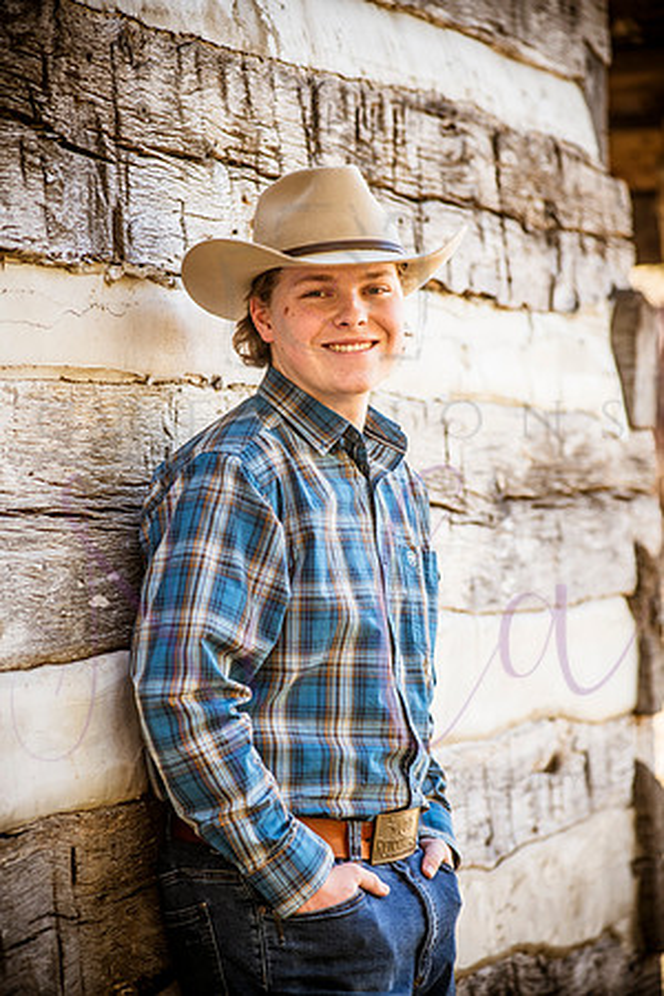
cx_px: 332
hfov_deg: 10.2
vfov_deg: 15.2
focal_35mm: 135
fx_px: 3735
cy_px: 498
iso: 800
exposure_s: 1/500
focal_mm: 135
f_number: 4.5
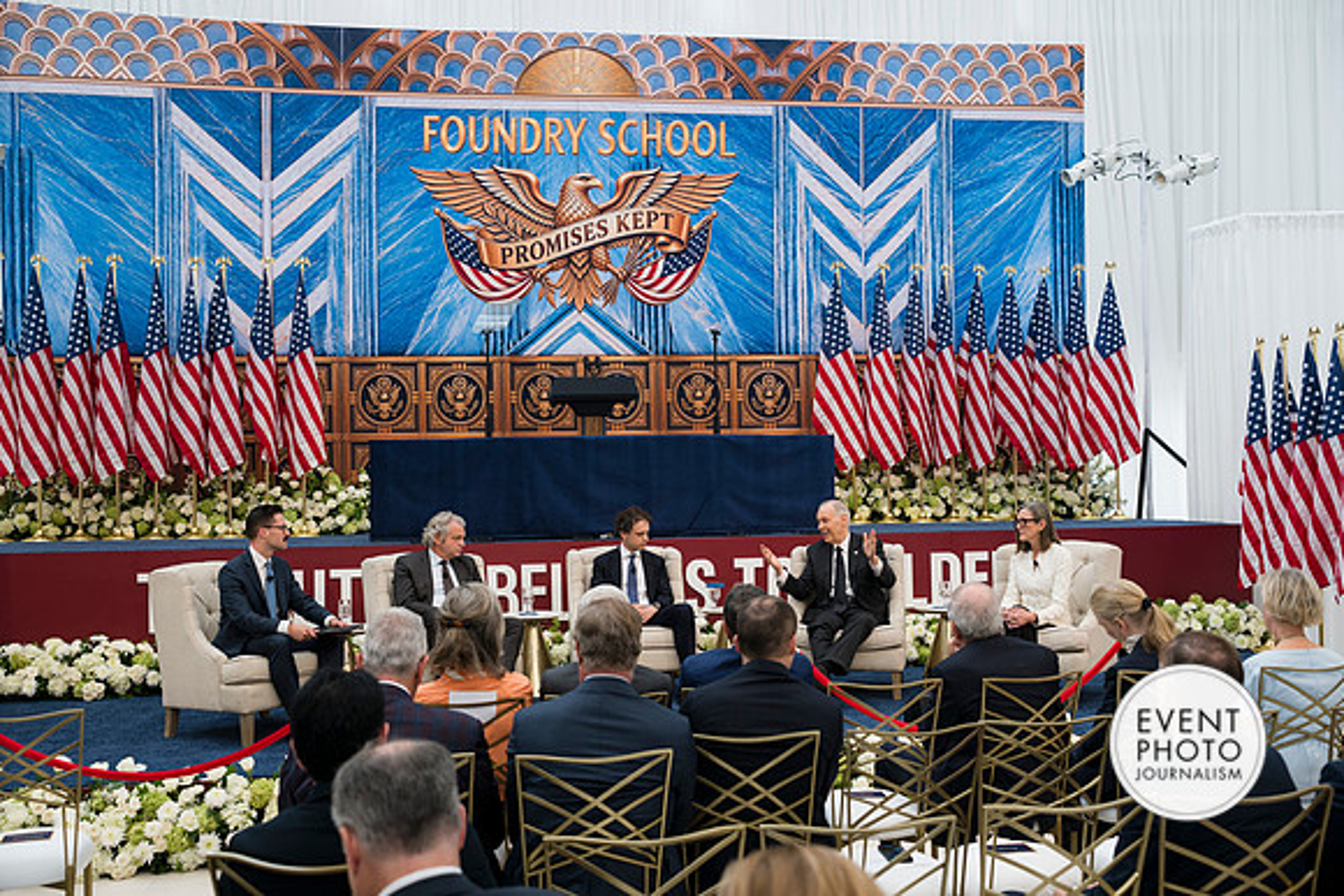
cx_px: 672
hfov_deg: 54.4
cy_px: 448
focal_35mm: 35
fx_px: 1307
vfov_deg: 37.9
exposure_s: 1/320
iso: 360
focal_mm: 35
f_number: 4
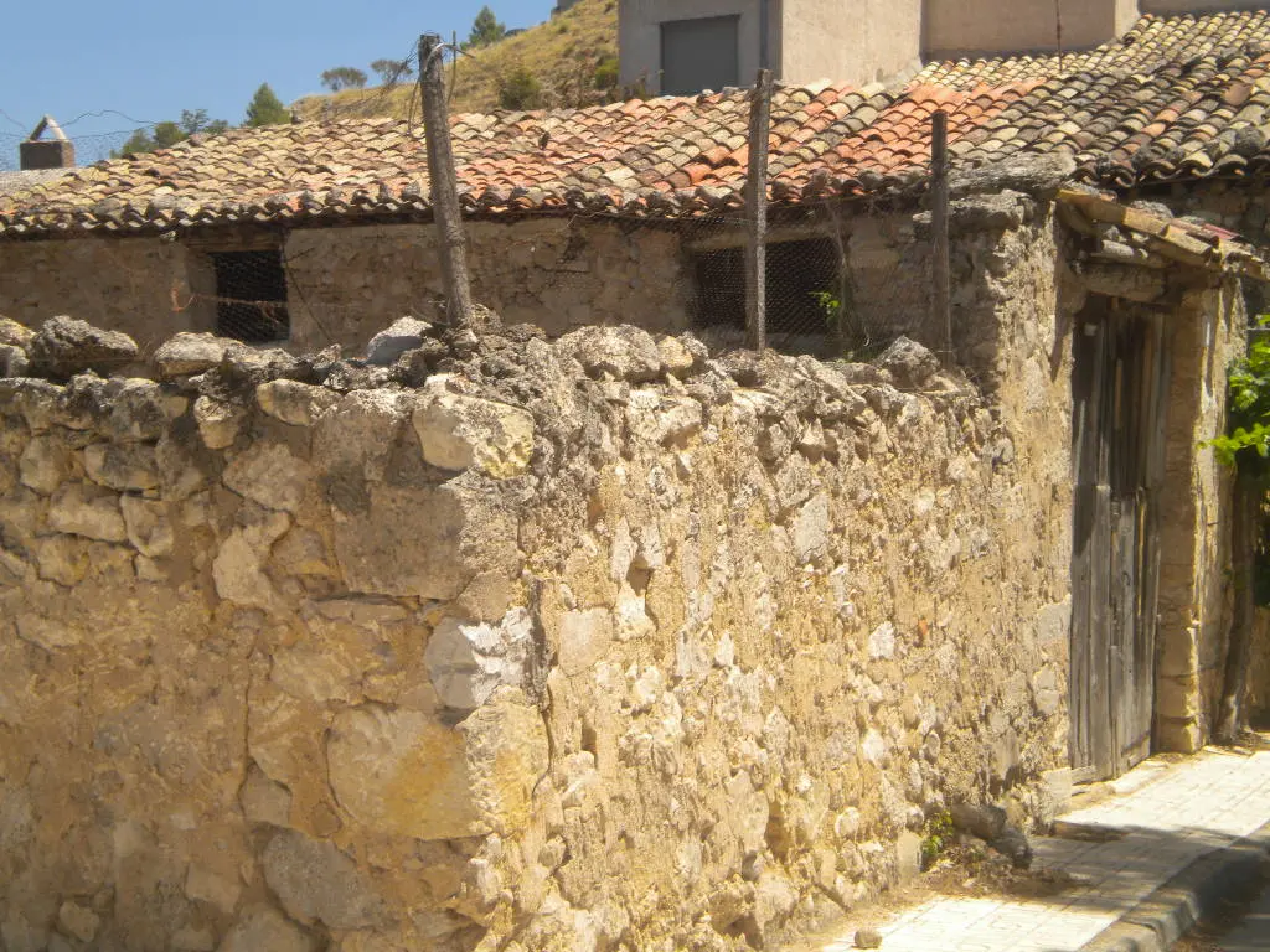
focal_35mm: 68
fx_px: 2495
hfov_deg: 28.6
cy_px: 476
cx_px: 635
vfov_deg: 21.6
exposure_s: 1/330
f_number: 6.5
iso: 80
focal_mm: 12.3
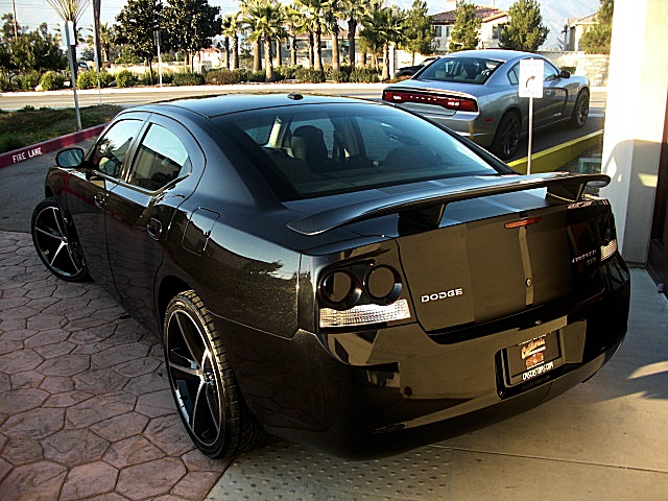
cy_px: 250
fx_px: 695
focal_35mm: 36
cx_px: 334
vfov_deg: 39.7
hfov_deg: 51.4
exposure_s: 1/100
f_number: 2.8
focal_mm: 6.3
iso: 50
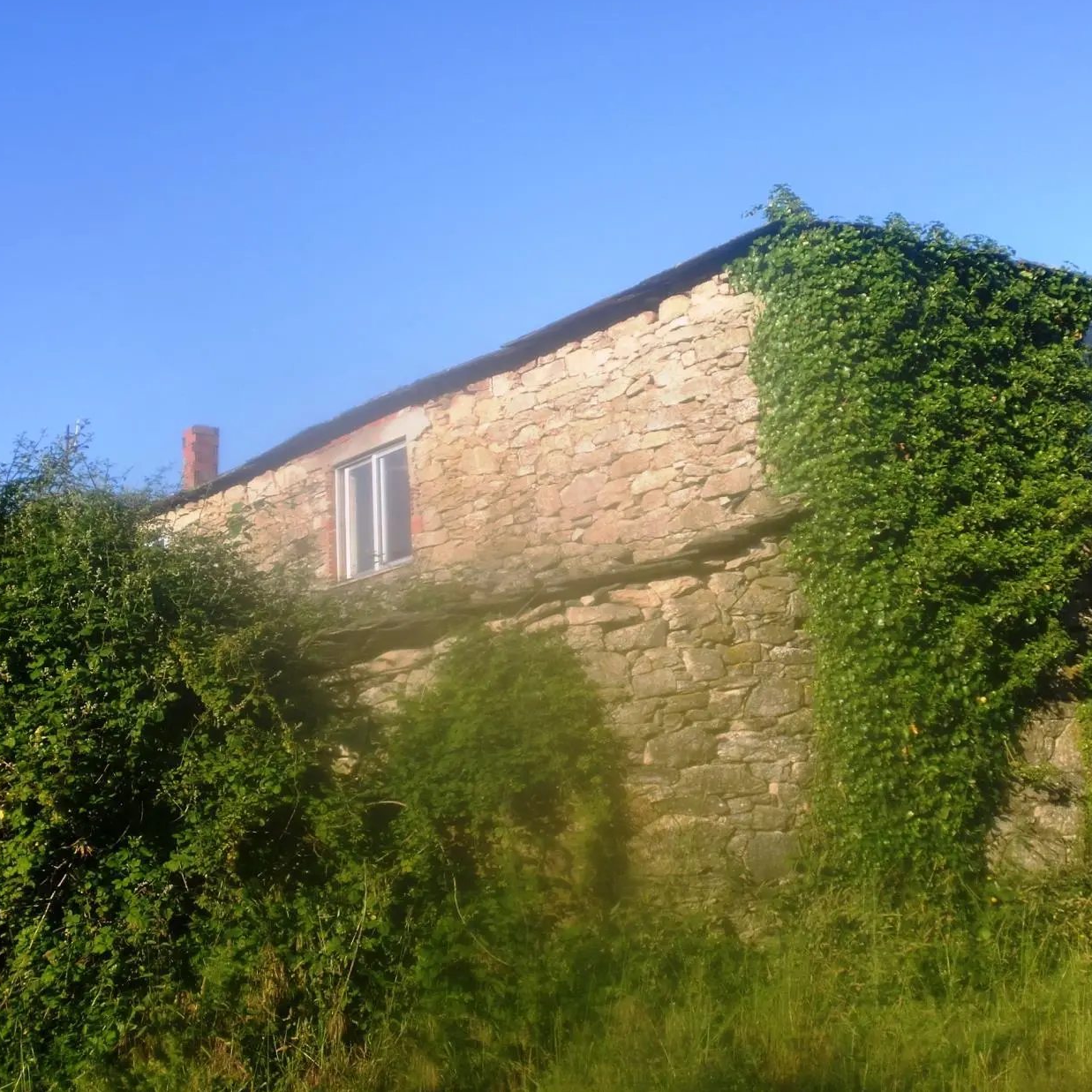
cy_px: 538
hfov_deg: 39.9
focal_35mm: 42
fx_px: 1499
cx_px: 647
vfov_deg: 40.0
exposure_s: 1/500
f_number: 3.1
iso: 64
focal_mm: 6.3
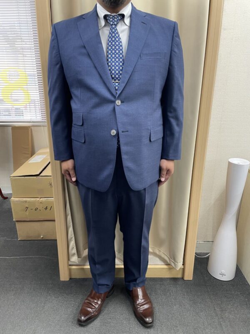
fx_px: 250
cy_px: 167
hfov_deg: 53.1
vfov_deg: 67.3
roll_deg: -0.7
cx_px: 125
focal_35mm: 26
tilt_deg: -19.8
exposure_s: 1/50
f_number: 1.6
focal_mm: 4.2
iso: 125
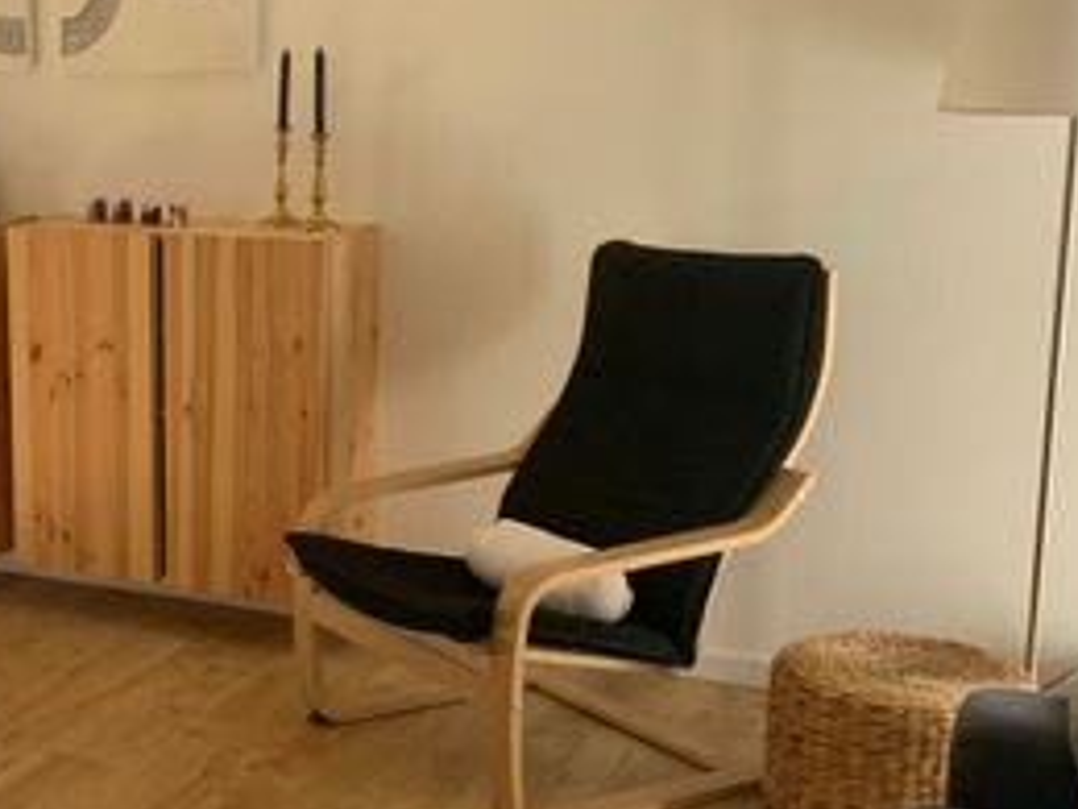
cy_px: 448
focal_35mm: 60
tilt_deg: -12.5
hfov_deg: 29.9
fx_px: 1869
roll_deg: +2.2
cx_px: -8
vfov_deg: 24.4
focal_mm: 4.25
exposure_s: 1/121
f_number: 1.8
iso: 40
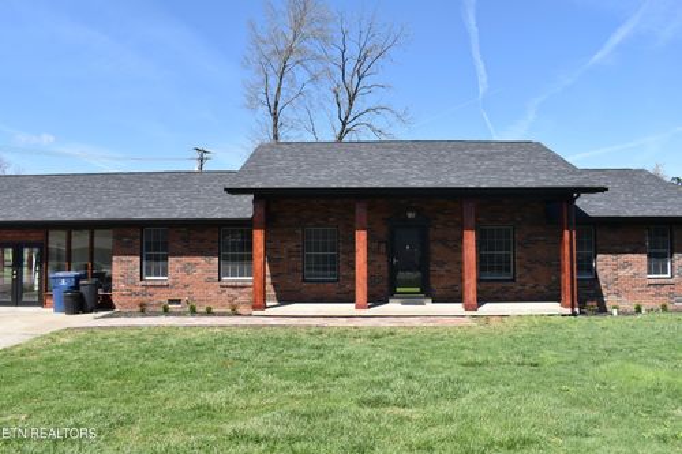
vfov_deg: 47.9
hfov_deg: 67.4
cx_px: 341
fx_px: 511
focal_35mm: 27
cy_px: 227
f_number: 8
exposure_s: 1/250
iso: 160
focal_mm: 18
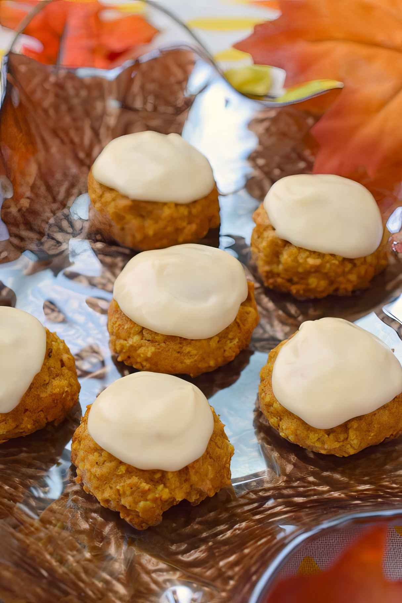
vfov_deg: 33.4
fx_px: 1005
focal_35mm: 60
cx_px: 201
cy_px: 302
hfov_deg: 22.6
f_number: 7.1
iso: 400
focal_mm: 40
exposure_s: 1/200
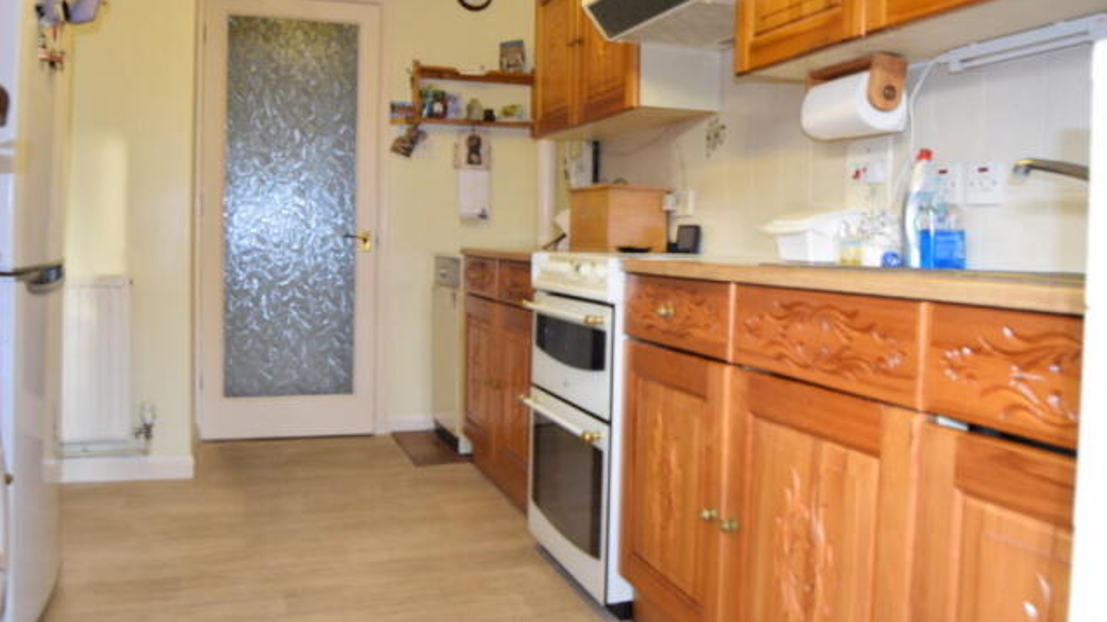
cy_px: 275
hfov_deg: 66.1
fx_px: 851
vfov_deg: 40.1
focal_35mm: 29
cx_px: 550
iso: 100
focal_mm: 18
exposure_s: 1/2
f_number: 7.1
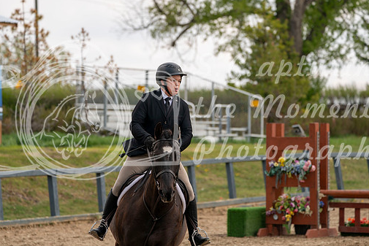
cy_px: 110
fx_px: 2532
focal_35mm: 247
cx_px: 179
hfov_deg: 8.3
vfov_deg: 5.6
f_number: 5.6
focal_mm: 215
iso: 100
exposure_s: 1/320
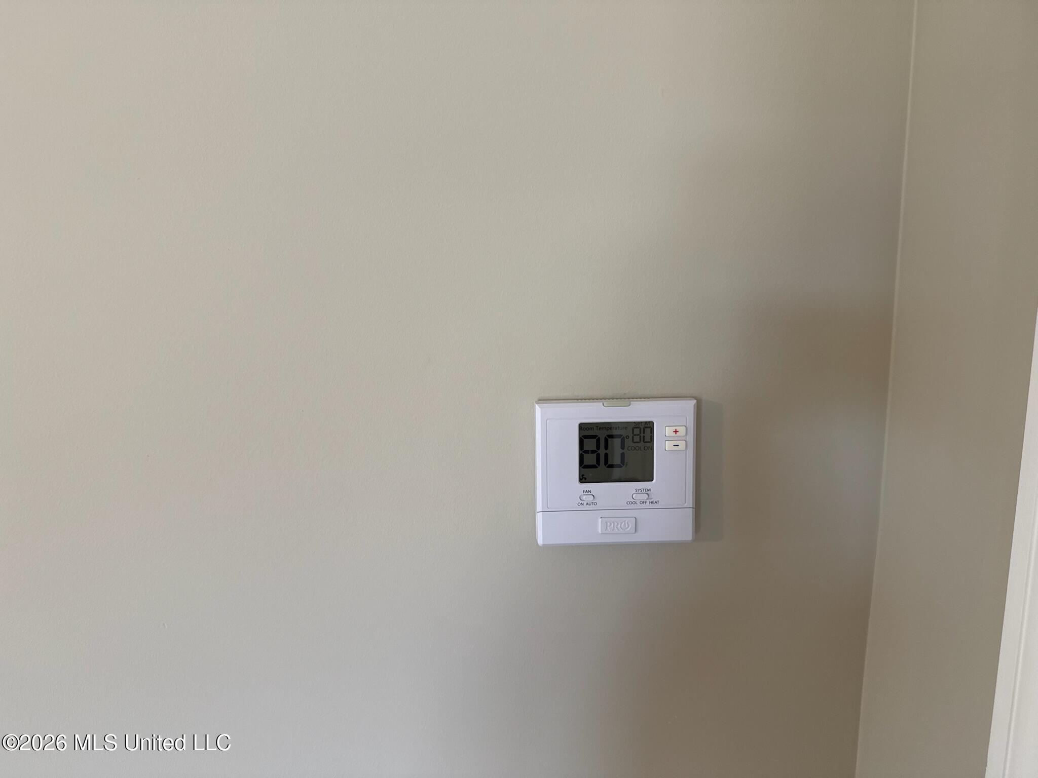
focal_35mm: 24
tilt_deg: -9.8
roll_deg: +0.0
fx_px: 720
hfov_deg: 71.6
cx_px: 519
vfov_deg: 56.8
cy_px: 389
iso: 100
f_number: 1.78
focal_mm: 6.76
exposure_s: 1/60
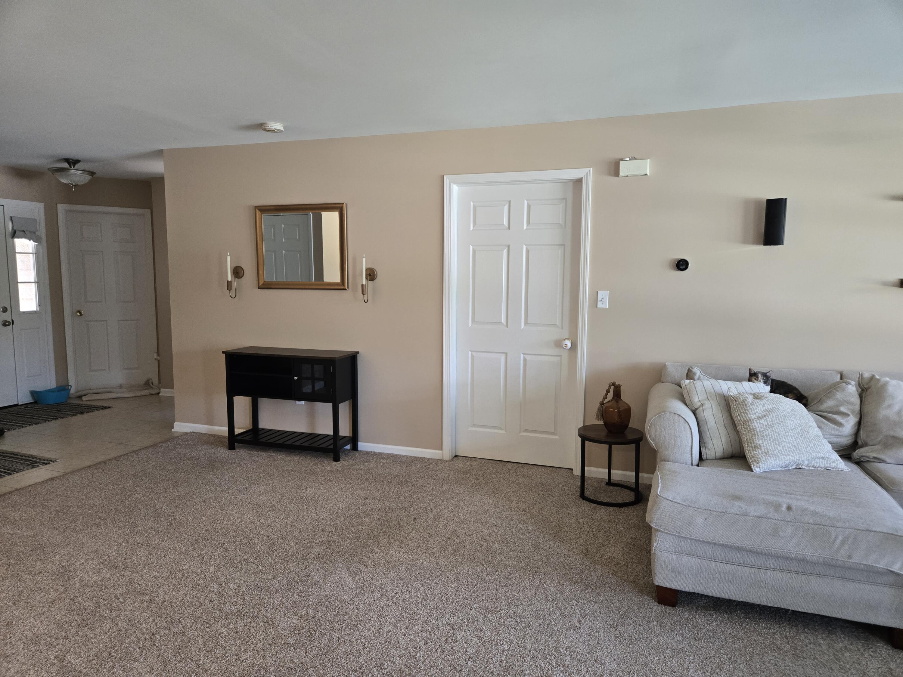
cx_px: 452
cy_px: 338
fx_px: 600
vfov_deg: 58.9
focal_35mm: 23
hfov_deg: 73.9
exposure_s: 1/120
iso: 320
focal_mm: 5.4
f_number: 1.8
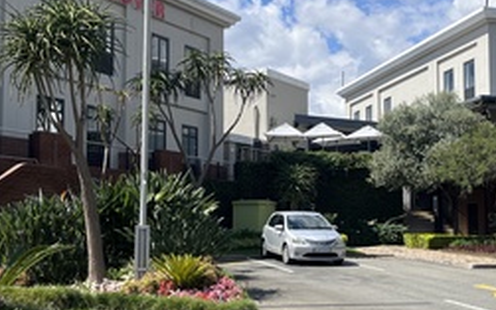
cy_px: 181
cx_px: 298
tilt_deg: +3.3
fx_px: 744
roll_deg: -0.2
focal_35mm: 55
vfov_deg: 23.5
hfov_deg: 36.7
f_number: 1.6
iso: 50
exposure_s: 1/2967
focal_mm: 5.1
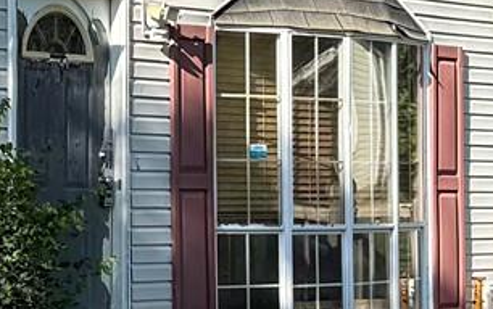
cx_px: -221
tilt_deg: +1.7
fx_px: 2287
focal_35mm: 170
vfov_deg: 7.7
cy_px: 135
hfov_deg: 11.8
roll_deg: +0.2
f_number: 1.78
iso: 80
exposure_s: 1/1812
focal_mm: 6.76
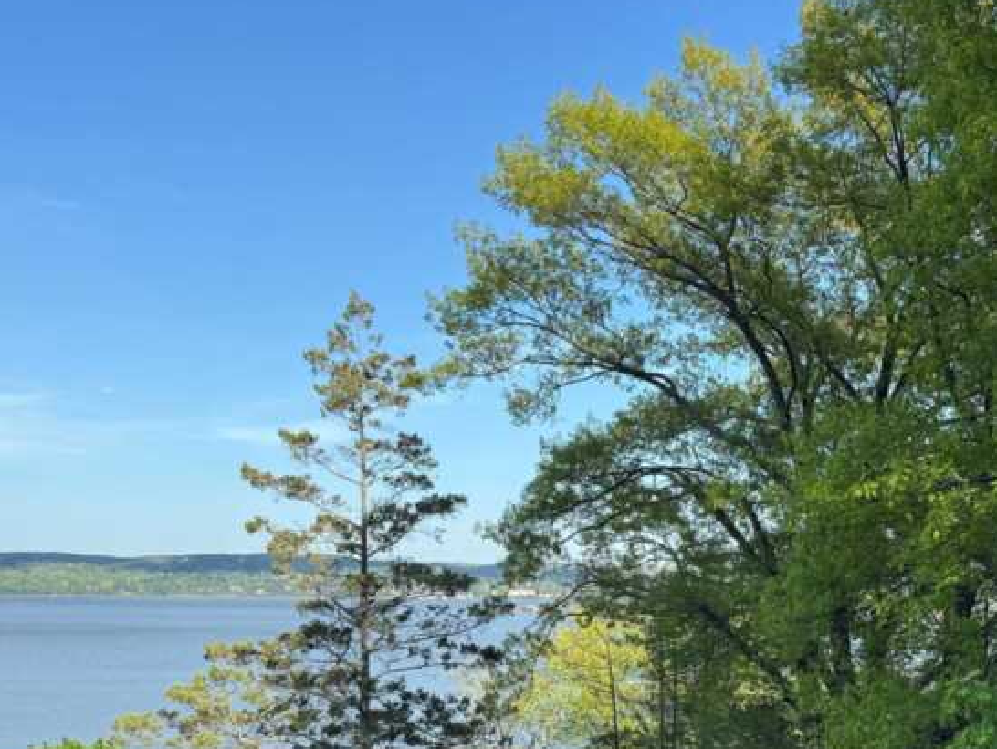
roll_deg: -0.2
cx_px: 670
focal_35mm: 45
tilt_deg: -3.8
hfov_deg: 41.5
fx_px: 1297
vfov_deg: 31.0
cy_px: 650
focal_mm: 6.76
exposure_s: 1/2252
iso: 80
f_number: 1.78
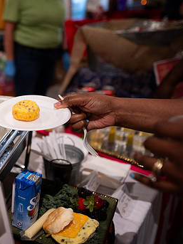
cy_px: 126
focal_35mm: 39
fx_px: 275
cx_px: -1
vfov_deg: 47.9
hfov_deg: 33.6
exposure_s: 1/200
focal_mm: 24
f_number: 1.8
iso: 1250
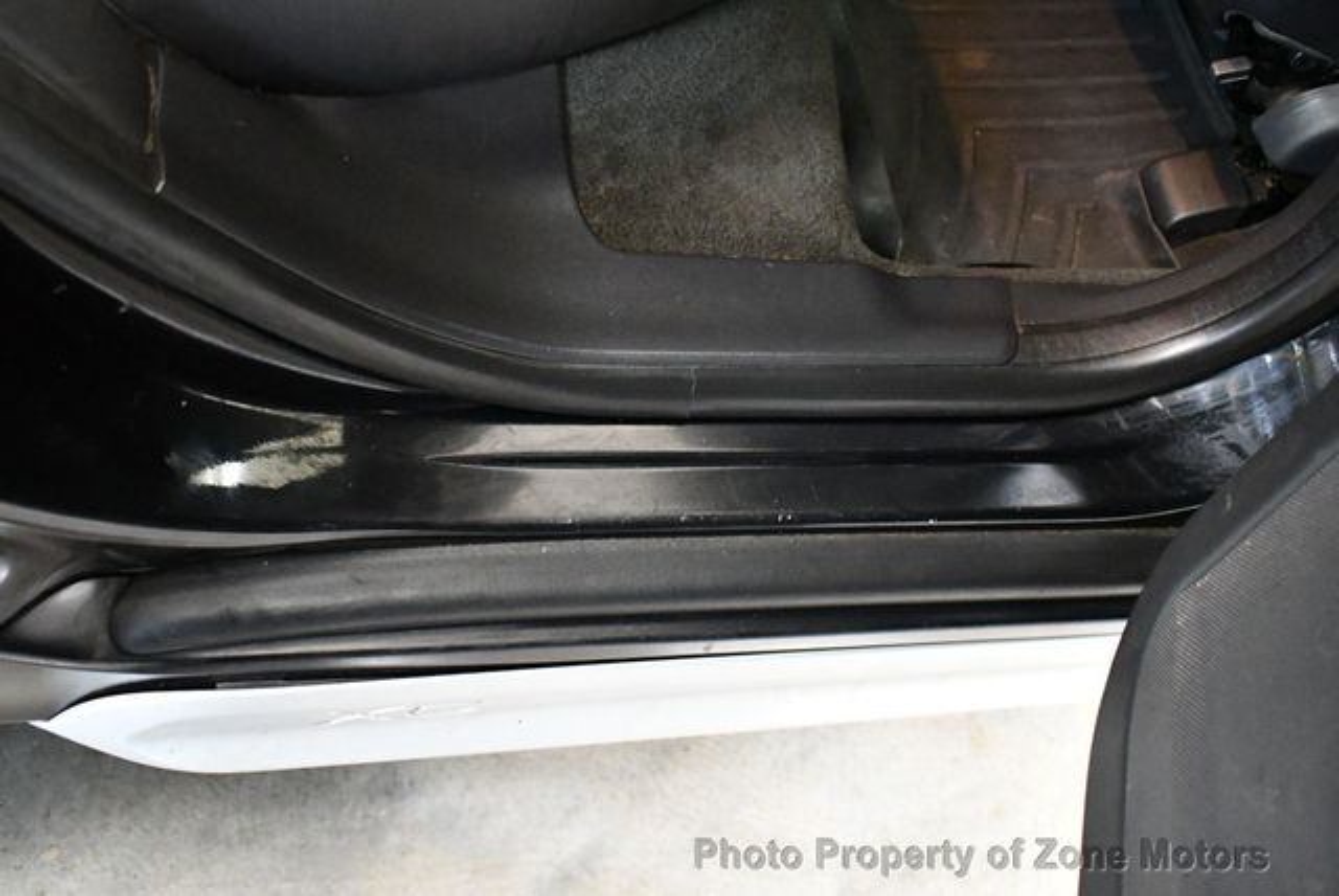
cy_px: 448
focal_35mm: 36
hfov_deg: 53.1
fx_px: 1340
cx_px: 670
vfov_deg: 36.9
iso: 9000
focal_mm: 18
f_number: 3.5
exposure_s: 1/60
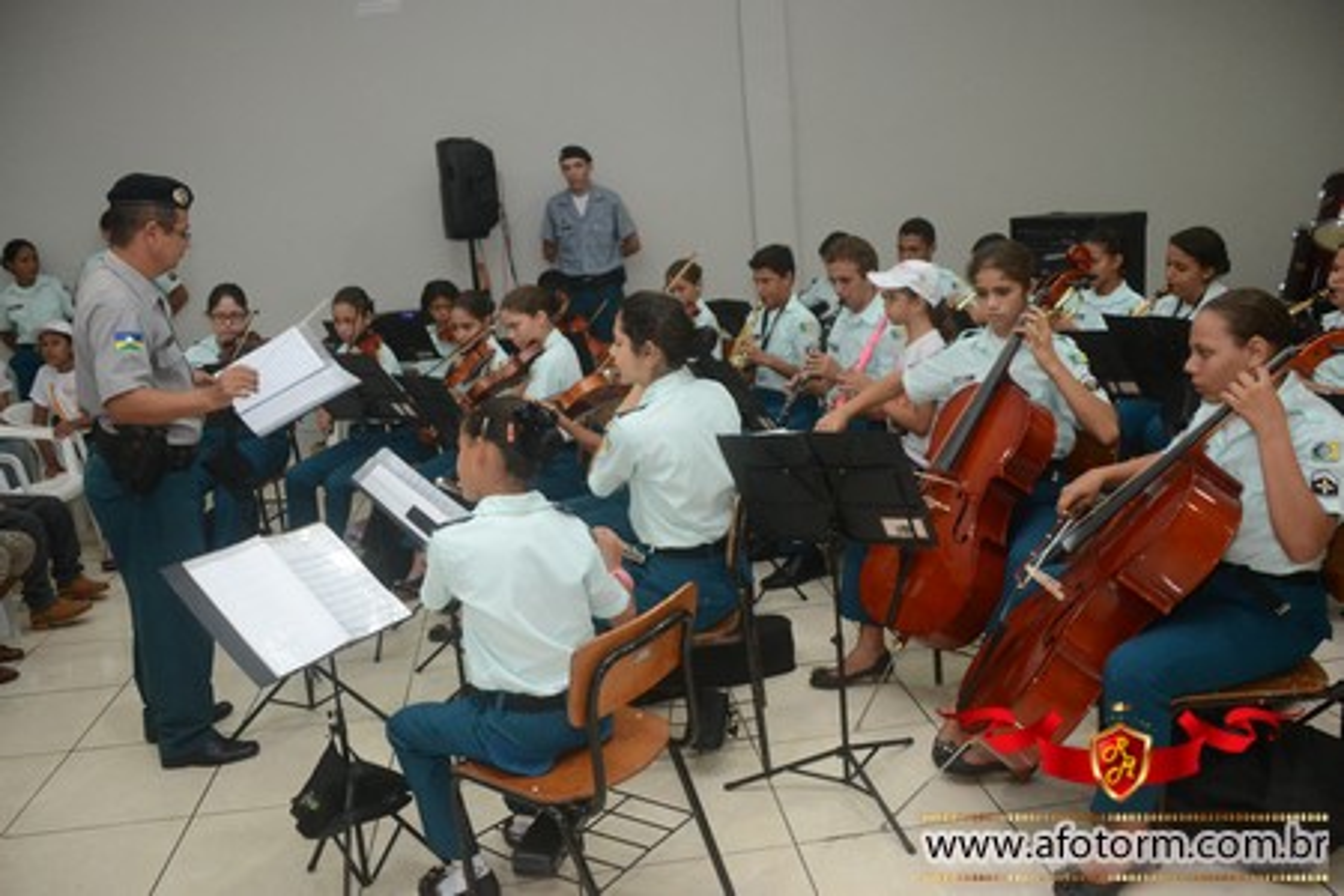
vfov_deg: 43.6
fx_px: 1120
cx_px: 672
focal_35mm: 30
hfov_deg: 61.9
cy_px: 448
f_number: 3.5
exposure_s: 1/100
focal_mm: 20
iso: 1600
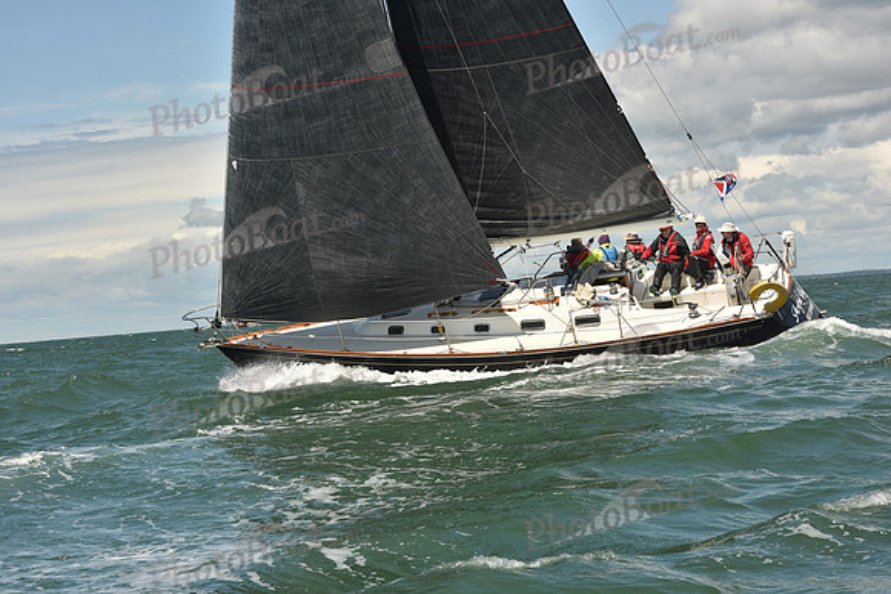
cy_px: 297
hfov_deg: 20.8
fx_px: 2426
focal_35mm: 98
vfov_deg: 14.0
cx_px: 446
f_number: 11
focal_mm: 98
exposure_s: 1/800
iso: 320
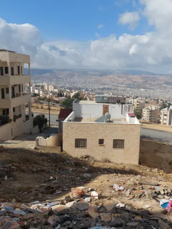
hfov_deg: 42.4
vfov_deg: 55.3
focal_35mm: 33
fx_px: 219
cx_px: 115
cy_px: 112
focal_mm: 5.23
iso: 40
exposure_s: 1/2798
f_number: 1.8
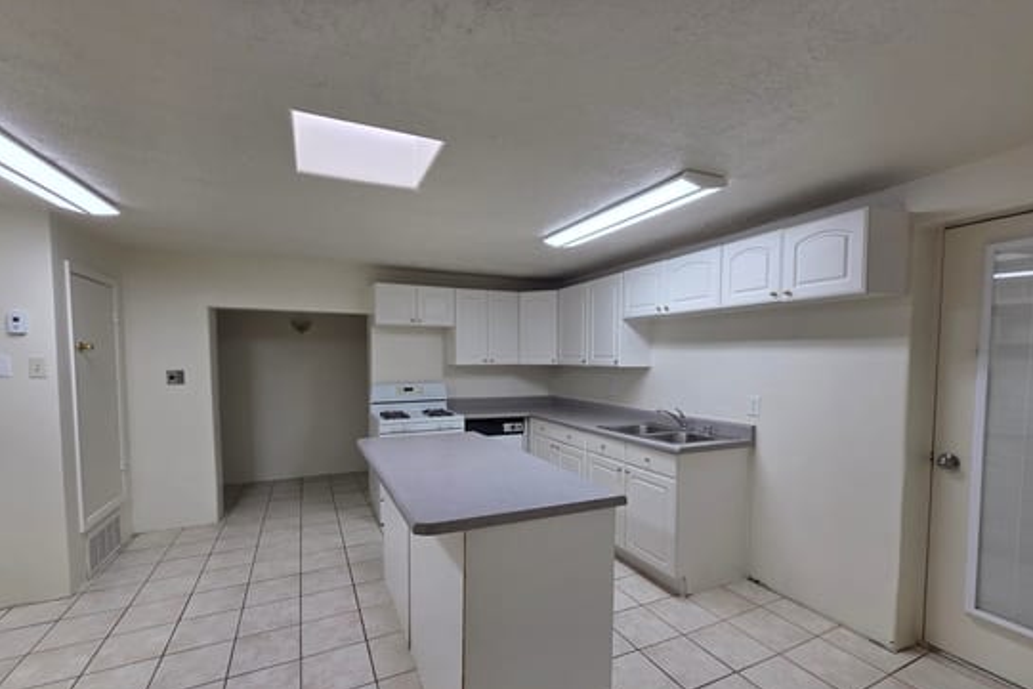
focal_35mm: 14
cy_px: 384
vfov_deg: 80.9
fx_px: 402
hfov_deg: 104.2
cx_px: 502
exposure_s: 1/120
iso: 50
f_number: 2.2
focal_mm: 2.2
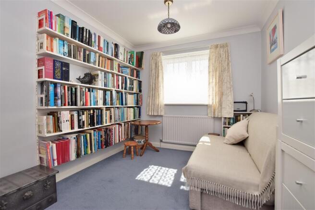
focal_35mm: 15
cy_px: 105
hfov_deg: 100.4
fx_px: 131
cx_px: 158
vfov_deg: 77.3
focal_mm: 10
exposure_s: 1/200
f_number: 9
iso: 320
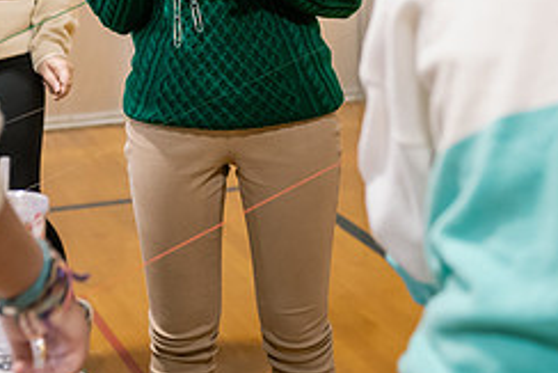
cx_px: 158
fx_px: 1659
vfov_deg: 12.7
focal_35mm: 107
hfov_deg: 19.0
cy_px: 24
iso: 1250
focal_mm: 45
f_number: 3.2
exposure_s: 1/160
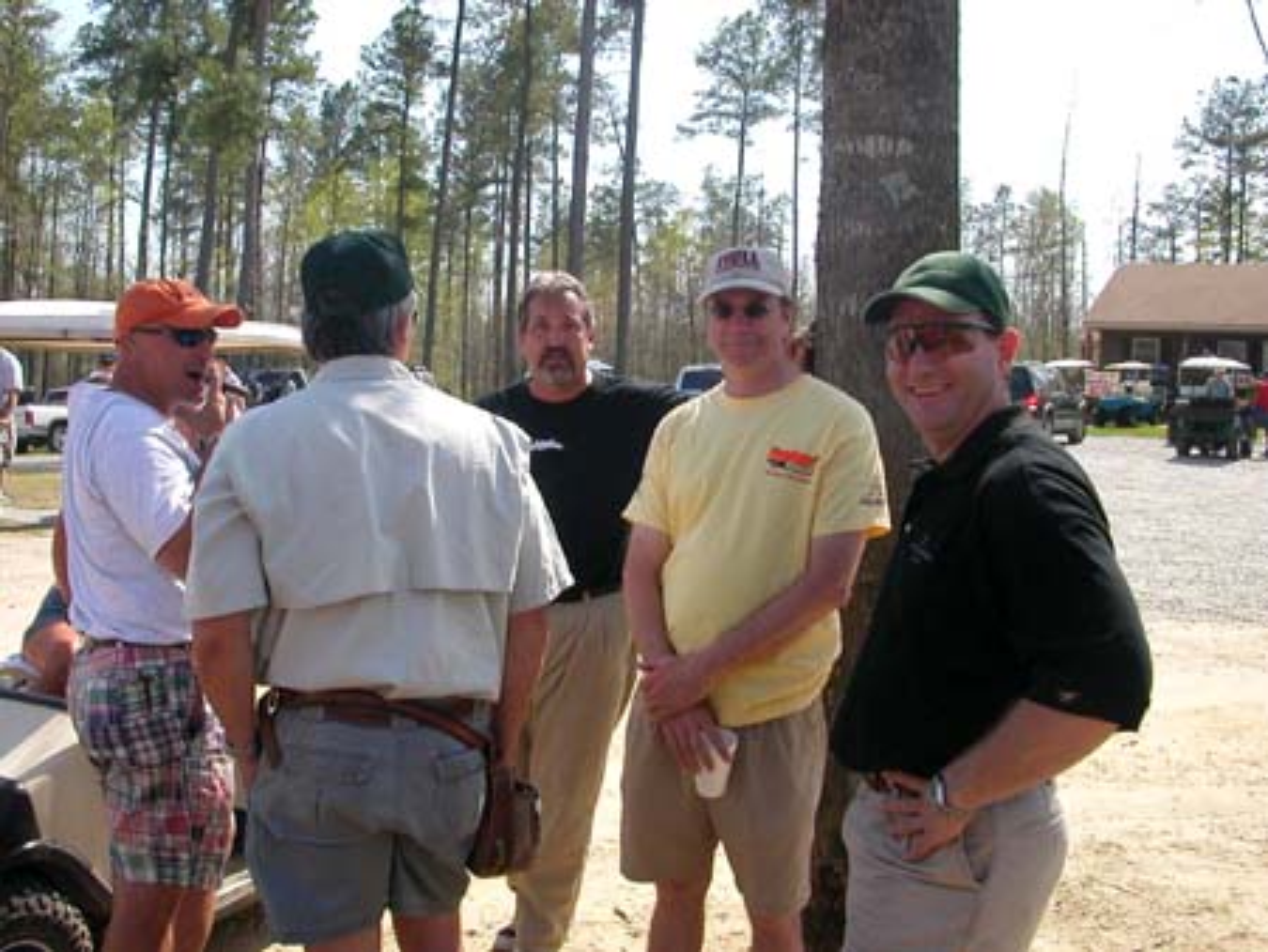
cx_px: 634
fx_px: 1356
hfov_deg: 50.1
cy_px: 476
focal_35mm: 37
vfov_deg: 38.7
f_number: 4.5
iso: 100
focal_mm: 5.6
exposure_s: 1/361
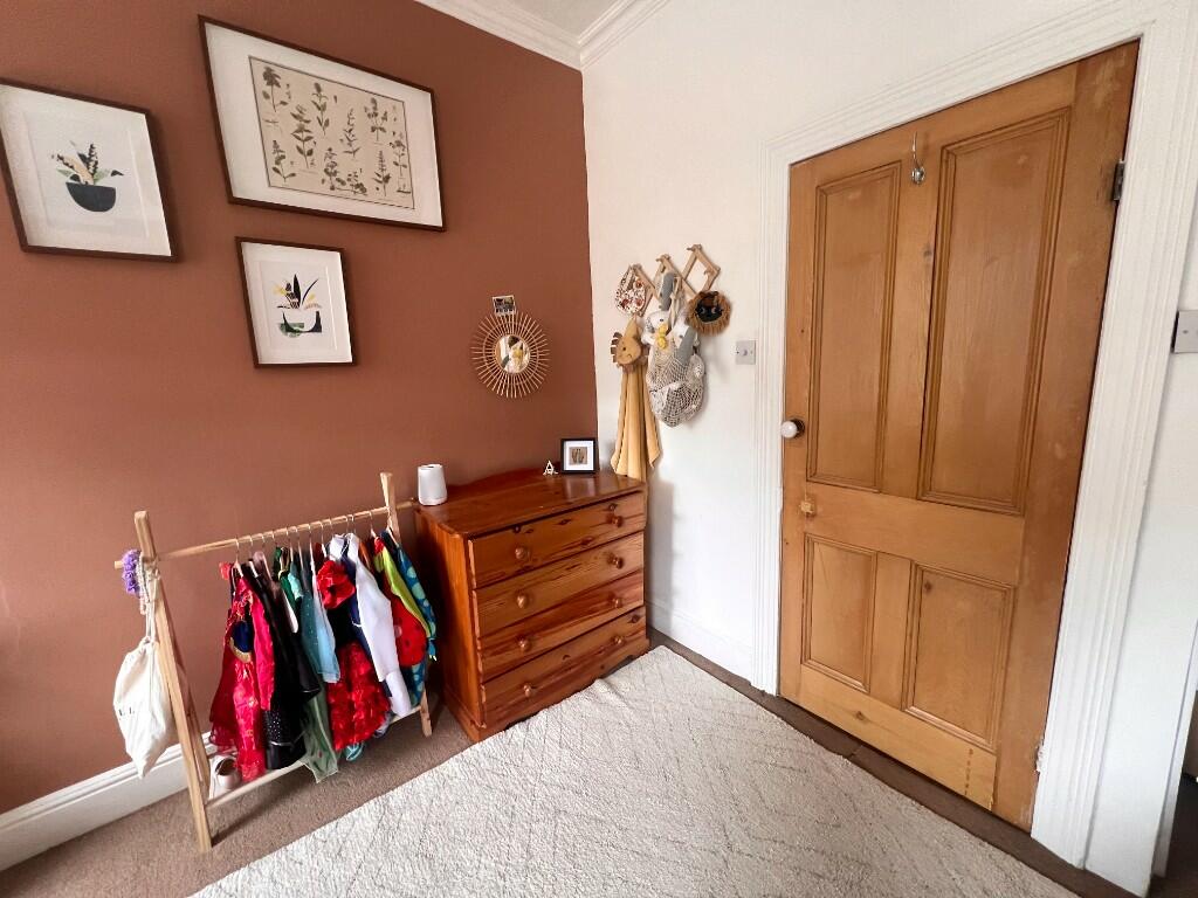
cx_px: 599
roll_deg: +2.8
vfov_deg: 89.9
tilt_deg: -9.9
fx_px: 450
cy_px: 449
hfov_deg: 106.2
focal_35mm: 13
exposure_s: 1/99
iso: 200
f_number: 1.8
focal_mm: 1.57
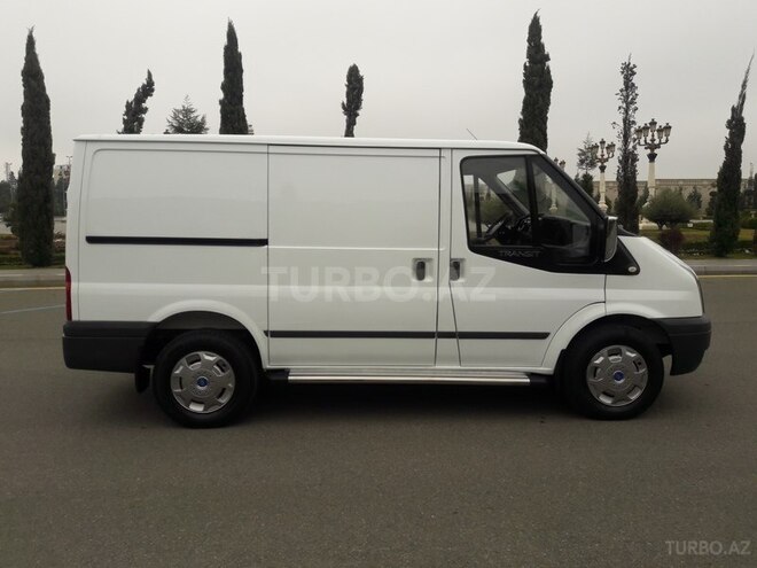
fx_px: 612
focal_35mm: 28
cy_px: 284
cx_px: 378
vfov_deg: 49.7
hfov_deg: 63.4
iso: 40
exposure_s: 1/283
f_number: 1.9
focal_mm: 3.7
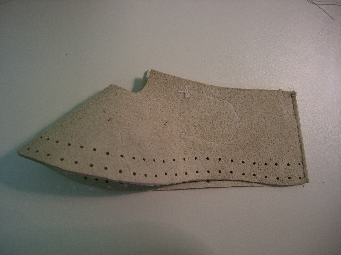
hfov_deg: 49.0
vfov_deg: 37.7
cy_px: 128
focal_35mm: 38
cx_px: 170
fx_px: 374
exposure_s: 1/60
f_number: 2.7
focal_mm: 6.2
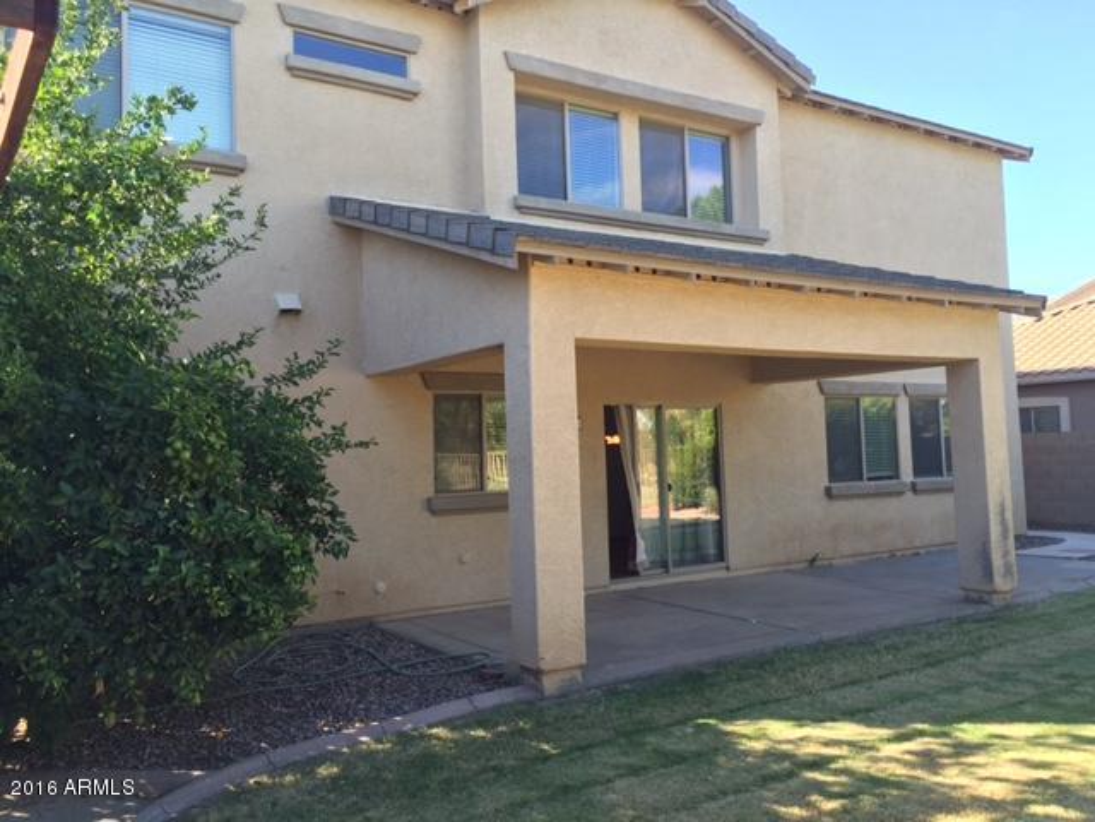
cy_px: 411
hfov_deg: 61.7
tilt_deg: +2.7
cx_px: 548
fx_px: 917
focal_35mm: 29
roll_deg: +1.2
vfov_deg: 48.2
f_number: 2.2
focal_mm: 4.15
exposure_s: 1/253
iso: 32
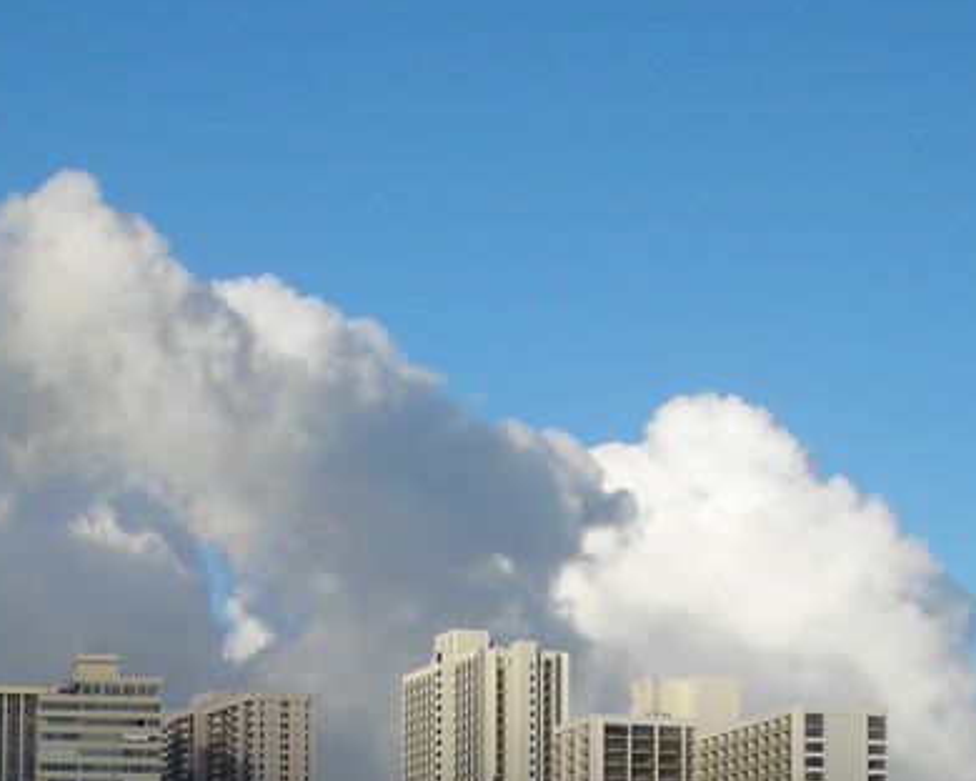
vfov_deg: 14.1
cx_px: 255
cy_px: 870
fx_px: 3091
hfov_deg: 17.8
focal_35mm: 107
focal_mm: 6.3
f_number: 6.4
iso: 50
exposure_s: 1/187
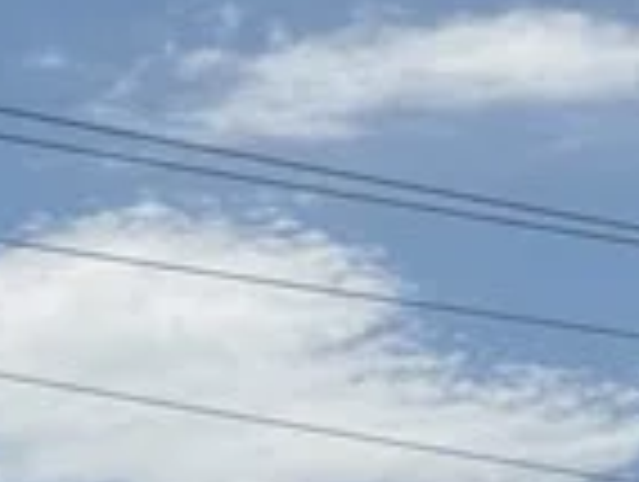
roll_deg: +1.6
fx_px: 3199
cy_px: 1432
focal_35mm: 173
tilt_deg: -1.9
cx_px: -392
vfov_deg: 7.6
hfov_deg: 10.9
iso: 80
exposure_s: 1/10309
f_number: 1.78
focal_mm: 6.76
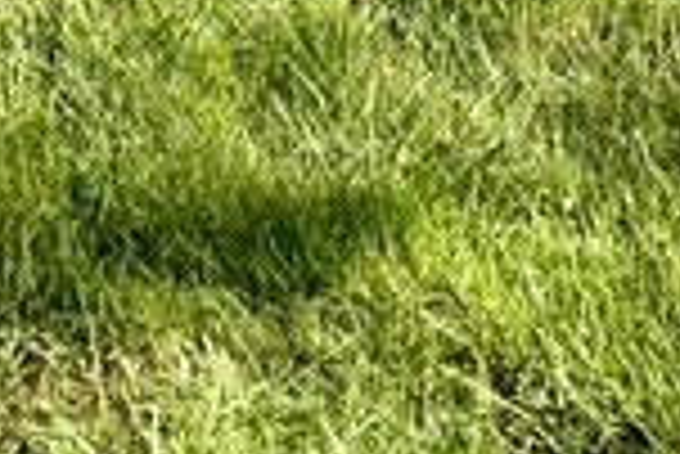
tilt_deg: -4.3
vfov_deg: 6.9
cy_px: -1146
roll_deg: -2.6
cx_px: -757
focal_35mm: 169
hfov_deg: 10.9
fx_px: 3195
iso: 80
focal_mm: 6.76
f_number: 1.78
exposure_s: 1/2370
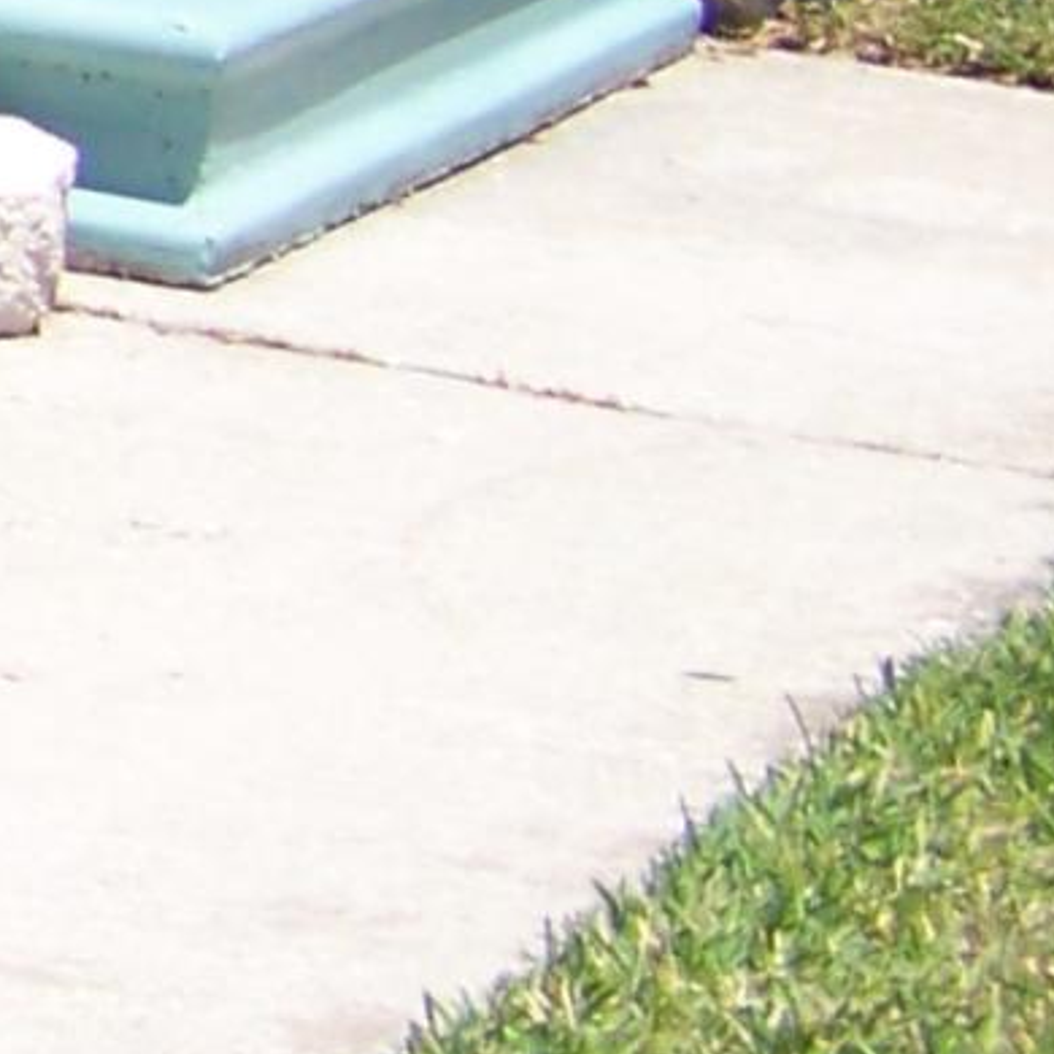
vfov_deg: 7.0
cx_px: -2357
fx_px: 8440
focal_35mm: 245
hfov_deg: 6.4
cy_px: -762
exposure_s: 1/1000
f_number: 2.8
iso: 64
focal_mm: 5.85
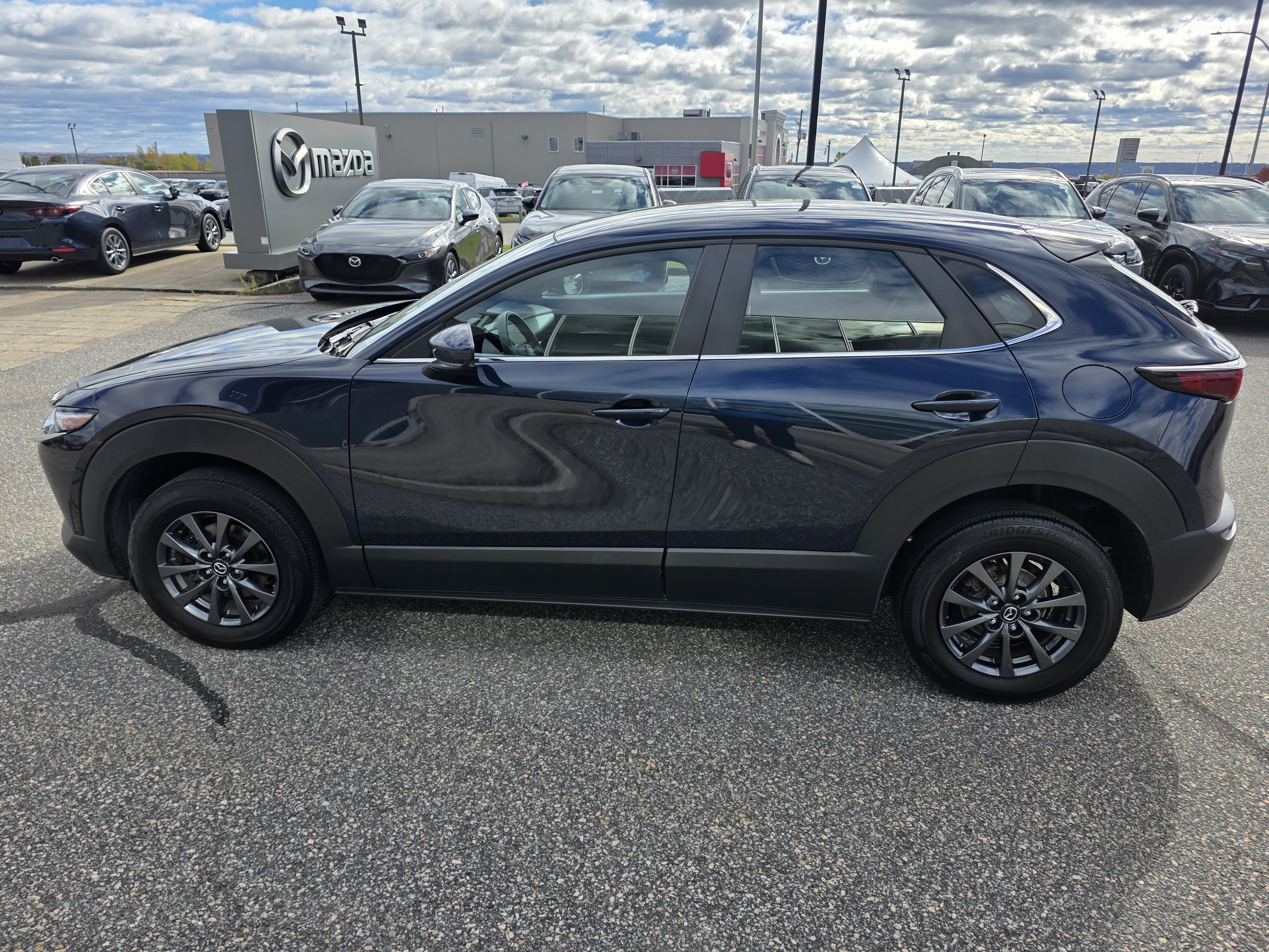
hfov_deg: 73.9
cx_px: 634
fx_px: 843
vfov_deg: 58.9
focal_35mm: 23
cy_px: 476
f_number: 1.7
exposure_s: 1/5153
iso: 80
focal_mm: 6.3
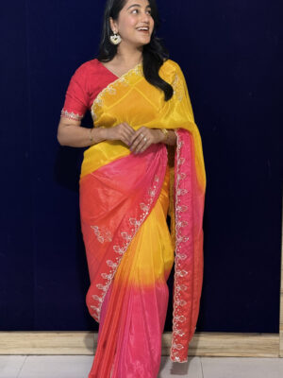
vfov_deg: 39.7
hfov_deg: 30.3
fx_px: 523
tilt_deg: -9.2
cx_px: 142
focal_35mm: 48
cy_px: 189
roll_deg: -0.7
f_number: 1.78
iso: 125
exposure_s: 1/100
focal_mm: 6.76
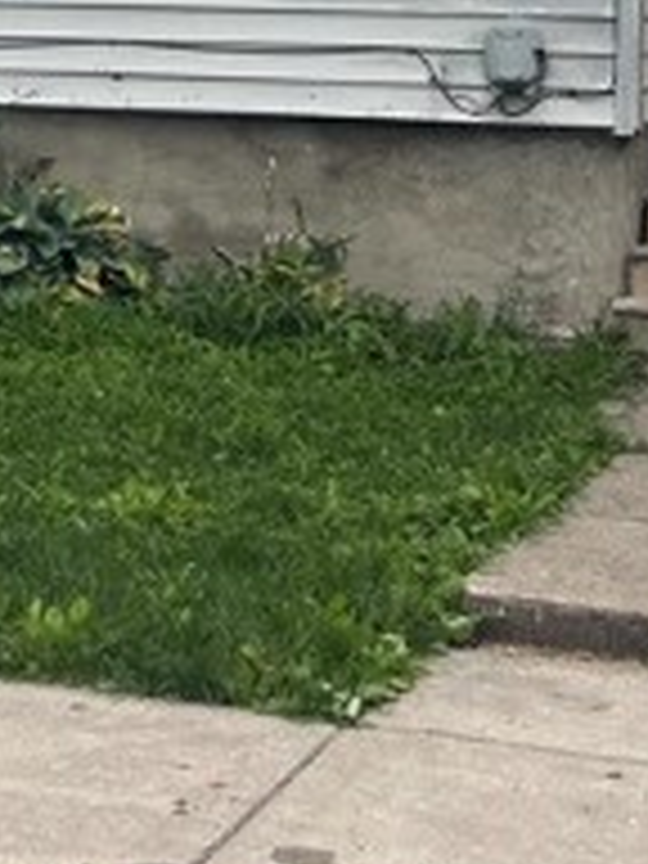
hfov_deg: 14.2
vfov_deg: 17.8
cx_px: 274
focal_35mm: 104
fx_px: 2596
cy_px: -220
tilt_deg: +4.6
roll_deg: -0.6
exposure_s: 1/373
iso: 32
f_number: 1.6
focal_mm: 5.1
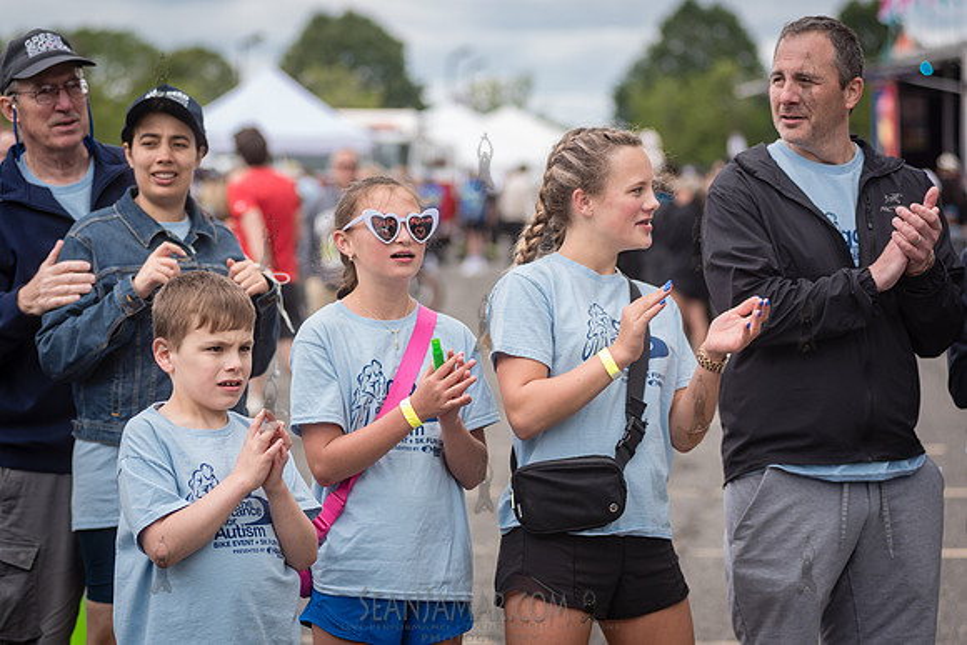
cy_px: 369
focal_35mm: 124
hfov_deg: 16.5
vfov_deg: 11.0
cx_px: 394
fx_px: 3342
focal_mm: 105
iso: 400
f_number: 3.5
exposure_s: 1/1000
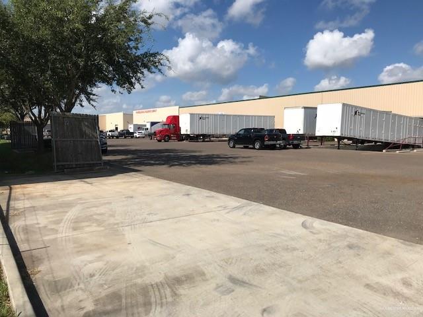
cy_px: 158
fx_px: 342
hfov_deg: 63.4
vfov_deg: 49.7
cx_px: 212
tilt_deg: -3.7
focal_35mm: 28
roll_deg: +0.0
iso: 20
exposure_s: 1/4367
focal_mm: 3.99
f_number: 1.8
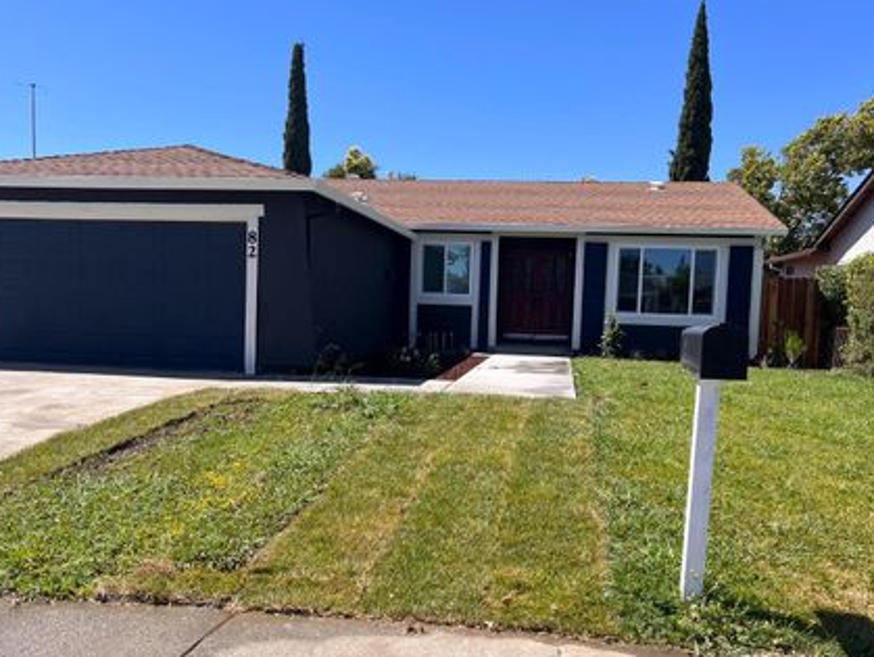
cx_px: 457
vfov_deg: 45.4
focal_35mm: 31
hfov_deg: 58.3
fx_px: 783
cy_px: 360
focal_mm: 5.7
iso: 50
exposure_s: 1/3077
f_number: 1.5
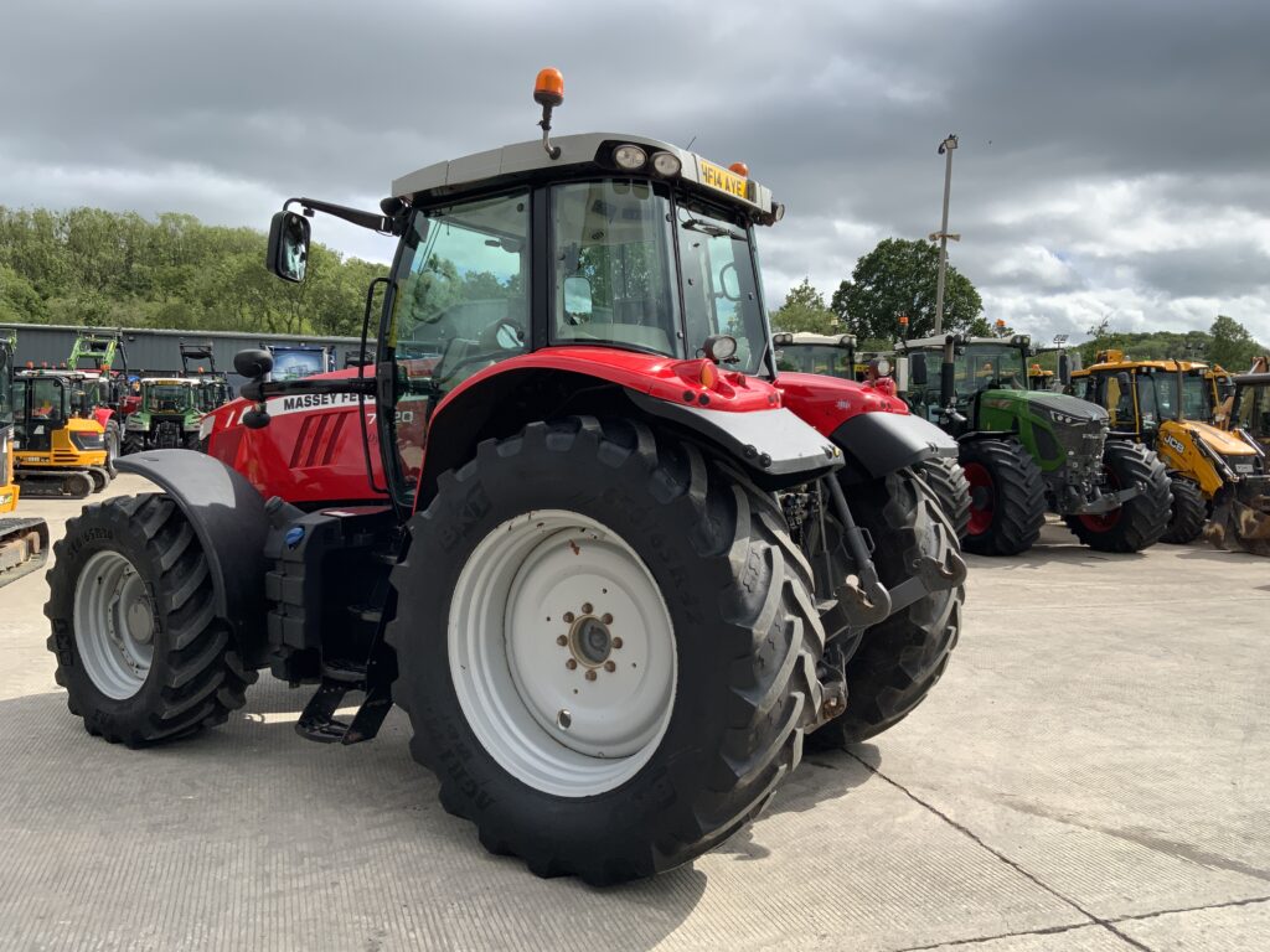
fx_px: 1064
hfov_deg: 61.7
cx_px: 635
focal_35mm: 29
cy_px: 476
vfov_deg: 48.2
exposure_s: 1/1675
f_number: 1.8
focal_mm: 3
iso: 16
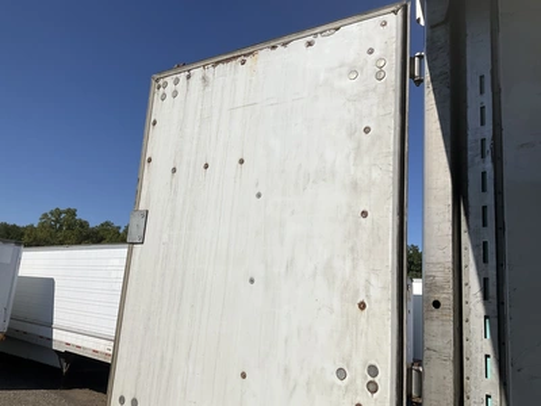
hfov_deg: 61.7
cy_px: 203
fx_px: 453
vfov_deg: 48.2
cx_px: 270
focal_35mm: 29
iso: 25
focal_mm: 3
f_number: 1.8
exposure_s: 1/5814
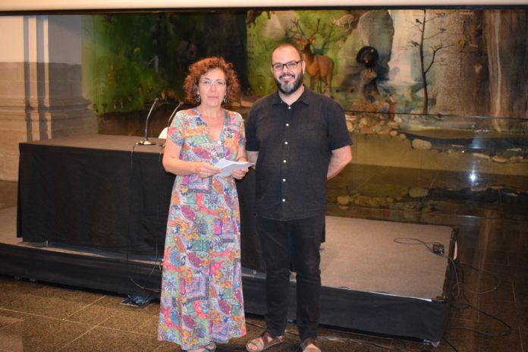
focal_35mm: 42
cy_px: 176
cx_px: 264
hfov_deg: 46.4
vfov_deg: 31.9
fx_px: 616
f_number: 4.2
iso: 3200
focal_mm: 28
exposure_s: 1/60
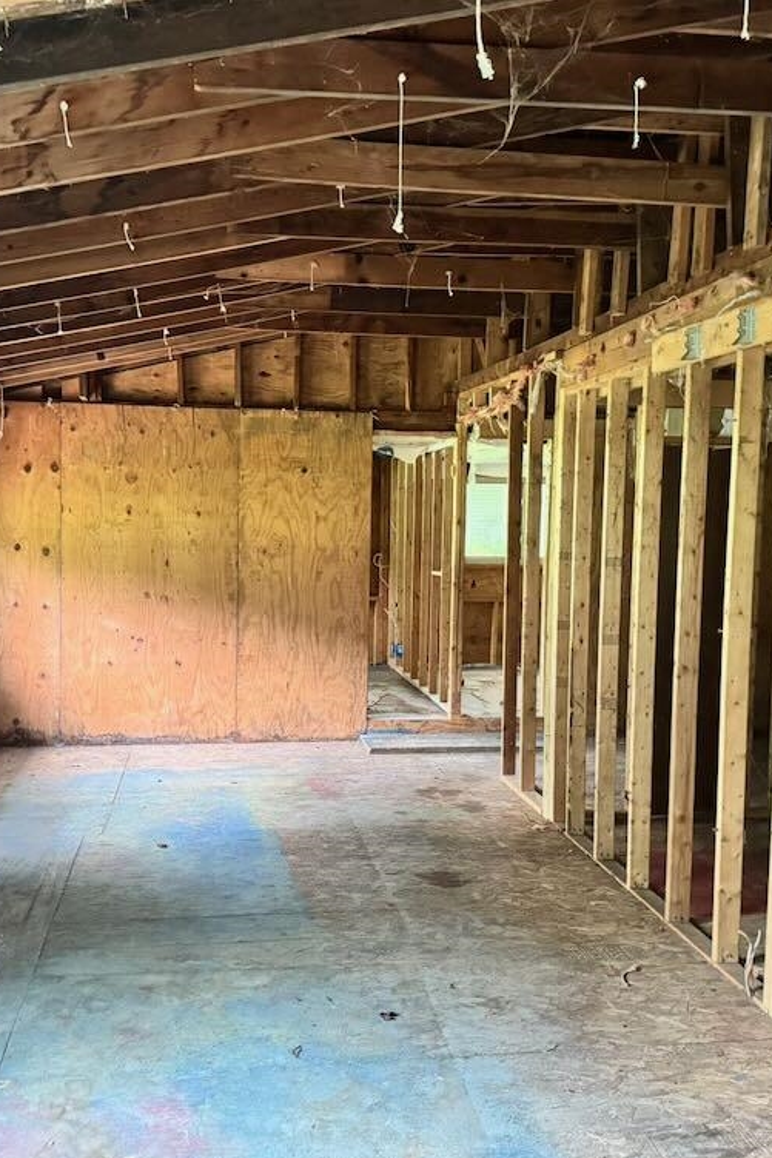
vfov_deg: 55.8
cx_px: 348
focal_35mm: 34
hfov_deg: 38.8
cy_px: 590
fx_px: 1094
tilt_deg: -4.9
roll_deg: -1.7
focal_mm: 6.76
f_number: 1.78
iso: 800
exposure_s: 1/43
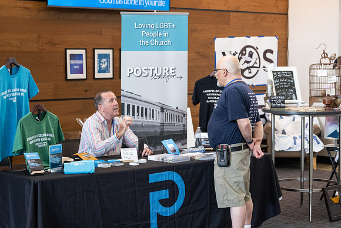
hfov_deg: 27.0
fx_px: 711
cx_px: 170
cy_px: 114
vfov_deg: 18.2
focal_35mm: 75
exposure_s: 1/75
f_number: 2.8
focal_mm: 50
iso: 1250
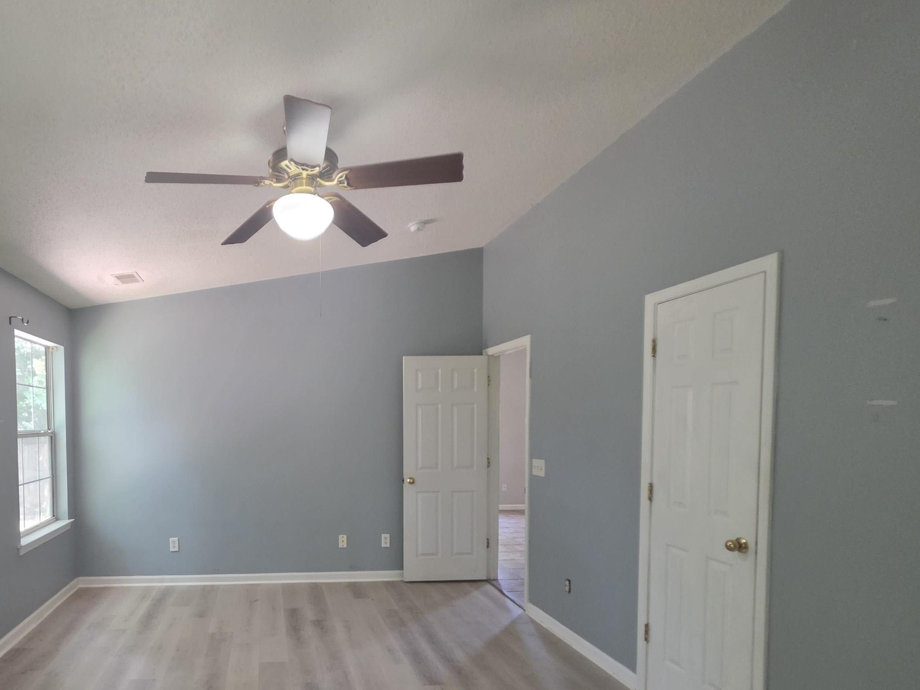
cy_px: 449
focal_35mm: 19
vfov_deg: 67.2
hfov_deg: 81.4
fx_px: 505
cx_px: 297
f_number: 1.9
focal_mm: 2.2
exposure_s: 1/60
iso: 250
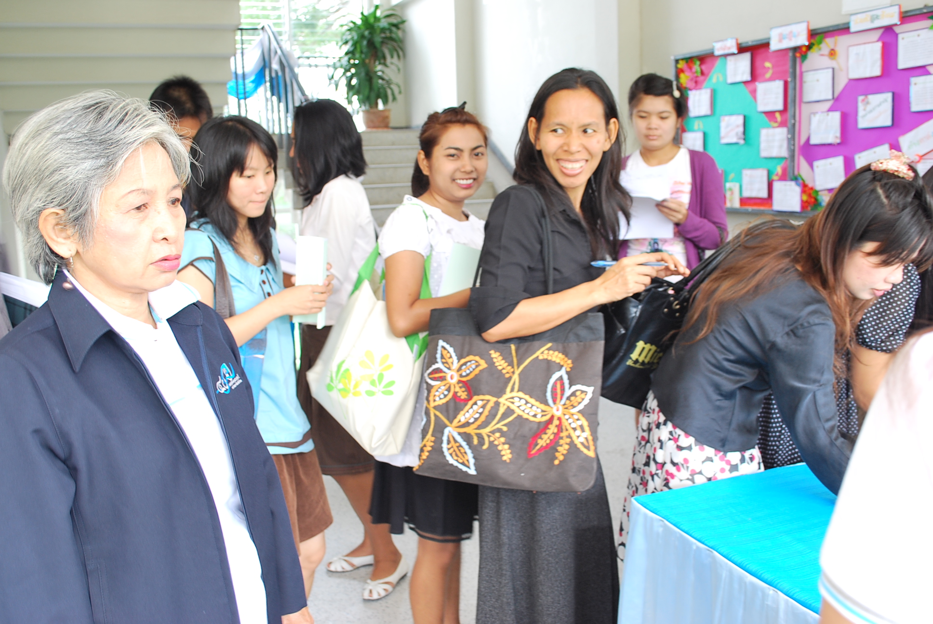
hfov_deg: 53.1
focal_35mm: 36
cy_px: 312
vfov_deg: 37.0
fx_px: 934
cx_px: 466
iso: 200
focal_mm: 24
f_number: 5.6
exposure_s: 1/15
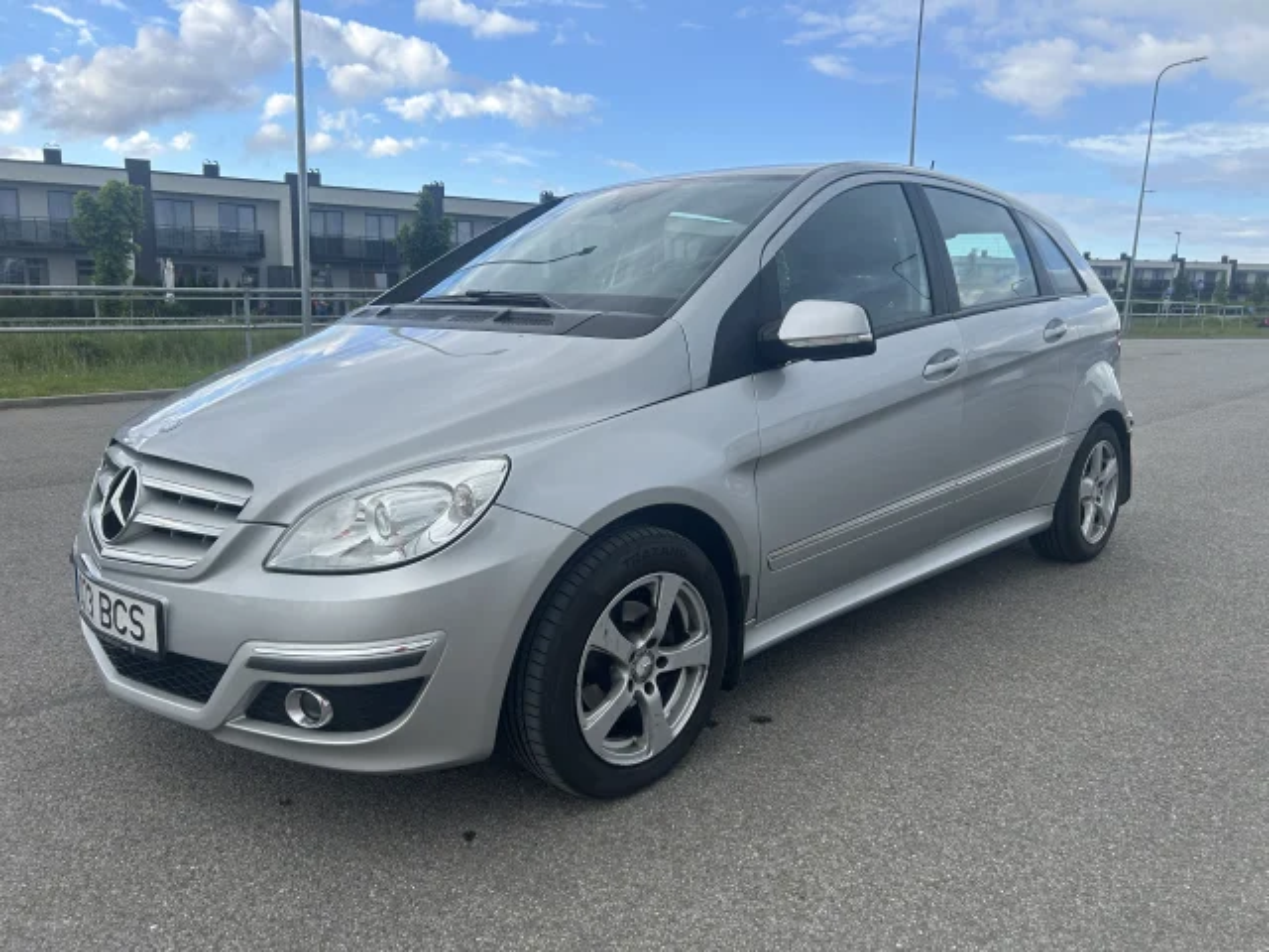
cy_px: 476
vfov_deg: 53.1
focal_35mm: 26
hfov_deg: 67.3
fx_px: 953
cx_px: 634
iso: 50
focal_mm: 5.7
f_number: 1.5
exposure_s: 1/1377
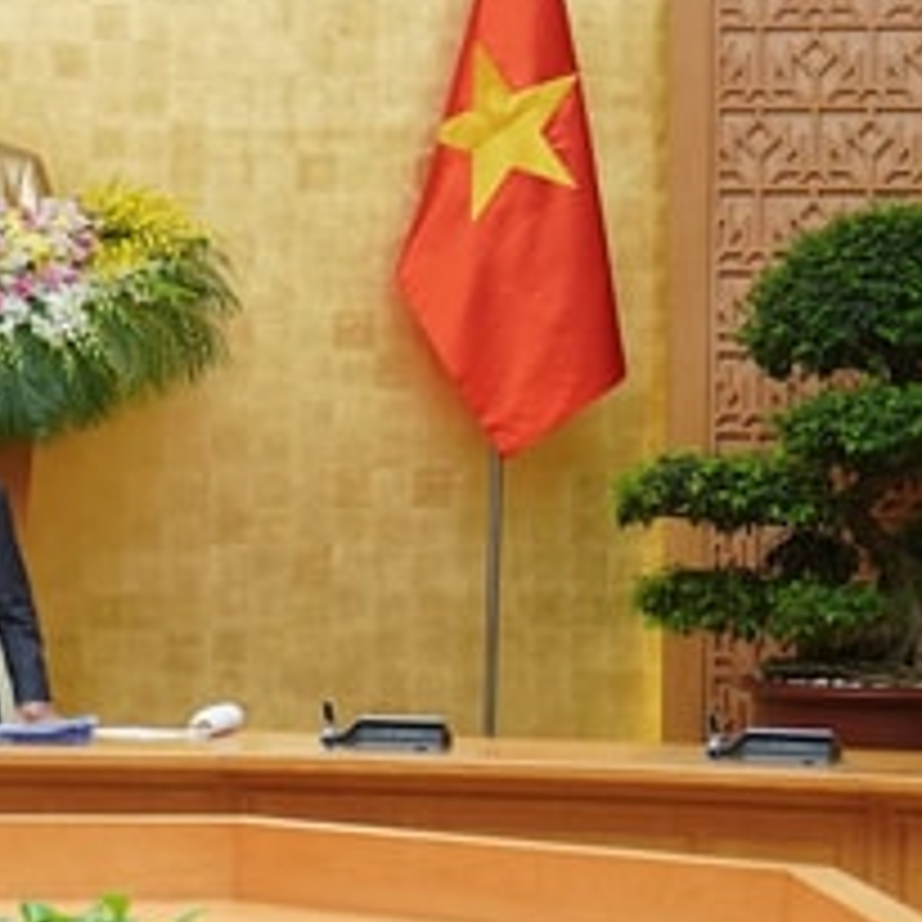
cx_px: -112
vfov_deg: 11.3
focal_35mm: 155
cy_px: 472
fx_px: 4671
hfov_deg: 11.1
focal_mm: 52
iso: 800
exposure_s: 1/250
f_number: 2.8
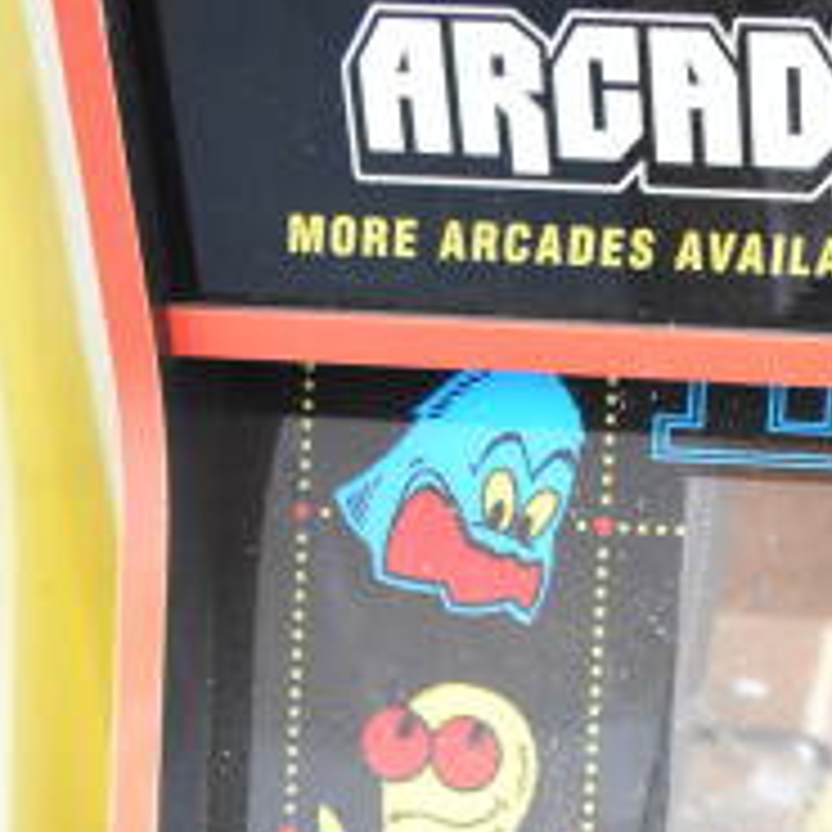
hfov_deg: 13.5
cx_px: 1003
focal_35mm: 126
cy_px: 1691
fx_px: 3426
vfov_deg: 12.2
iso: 3200
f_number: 3.8
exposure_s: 1/30
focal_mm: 20
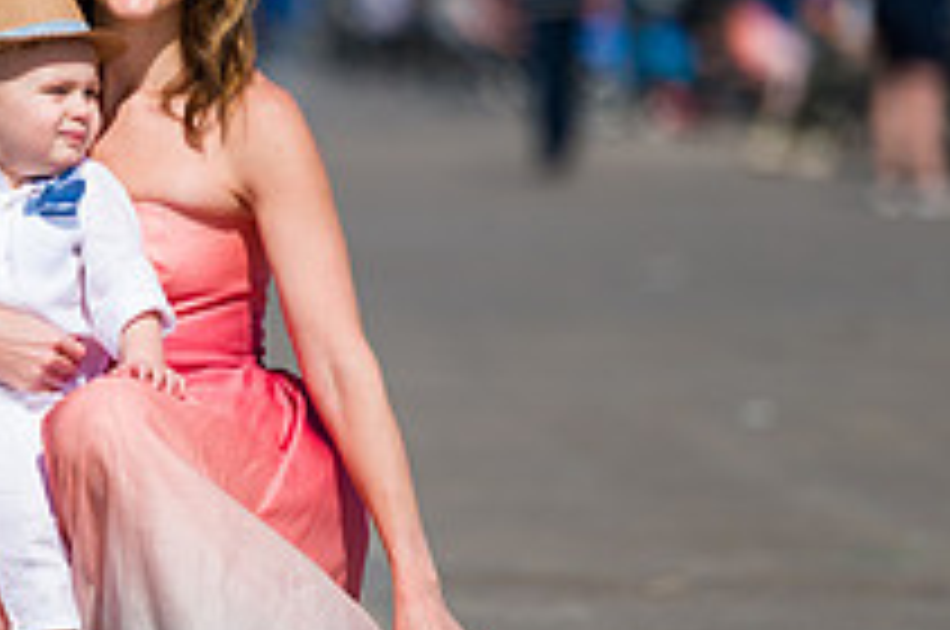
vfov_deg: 2.5
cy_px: 194
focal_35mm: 551
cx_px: 36
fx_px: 14518
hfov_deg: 3.7
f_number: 3.2
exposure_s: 1/8000
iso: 200
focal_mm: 200
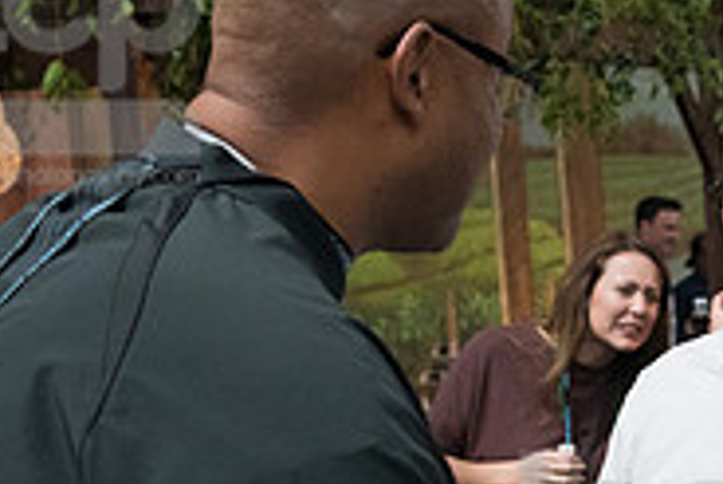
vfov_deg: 9.3
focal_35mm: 145
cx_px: 640
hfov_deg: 14.0
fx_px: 2914
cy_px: 592
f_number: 5.6
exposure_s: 1/250
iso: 4000
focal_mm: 46
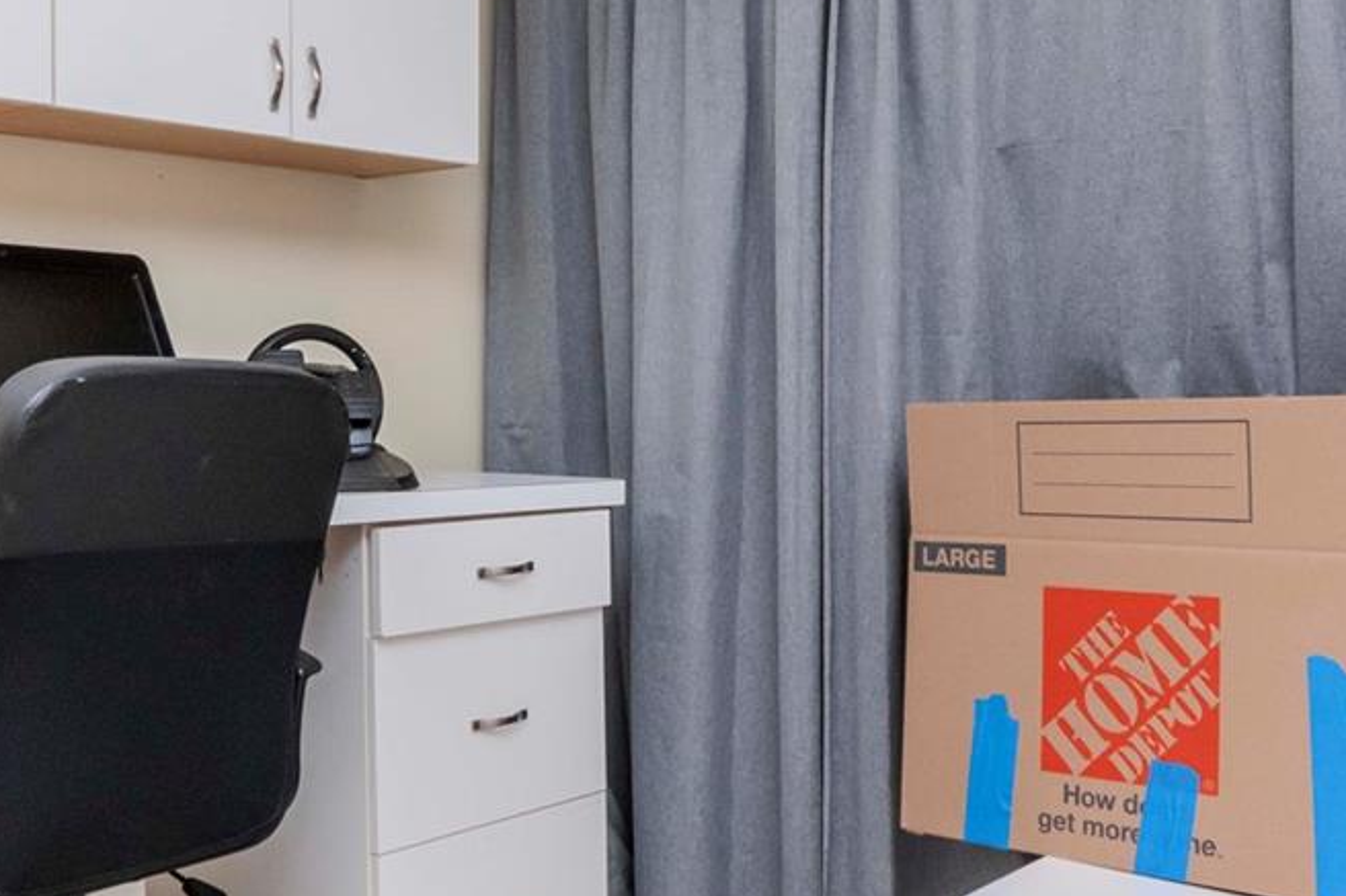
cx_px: 677
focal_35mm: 40
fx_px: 1503
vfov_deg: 33.2
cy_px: 437
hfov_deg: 48.2
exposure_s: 1/200
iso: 640
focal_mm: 11
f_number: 13
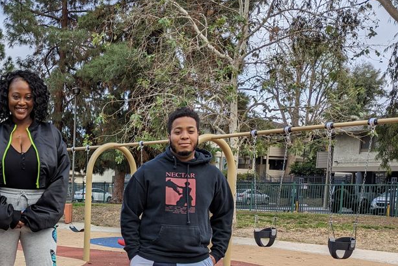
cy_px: 237
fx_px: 542
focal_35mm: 49
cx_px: 15
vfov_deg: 26.6
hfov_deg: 36.8
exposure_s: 1/359
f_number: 1.85
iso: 39
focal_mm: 6.81
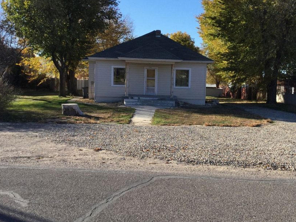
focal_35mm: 39
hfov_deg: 47.7
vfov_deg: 36.7
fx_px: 333
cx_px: 172
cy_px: 92
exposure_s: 1/657
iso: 25
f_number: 2.4
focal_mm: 3.3
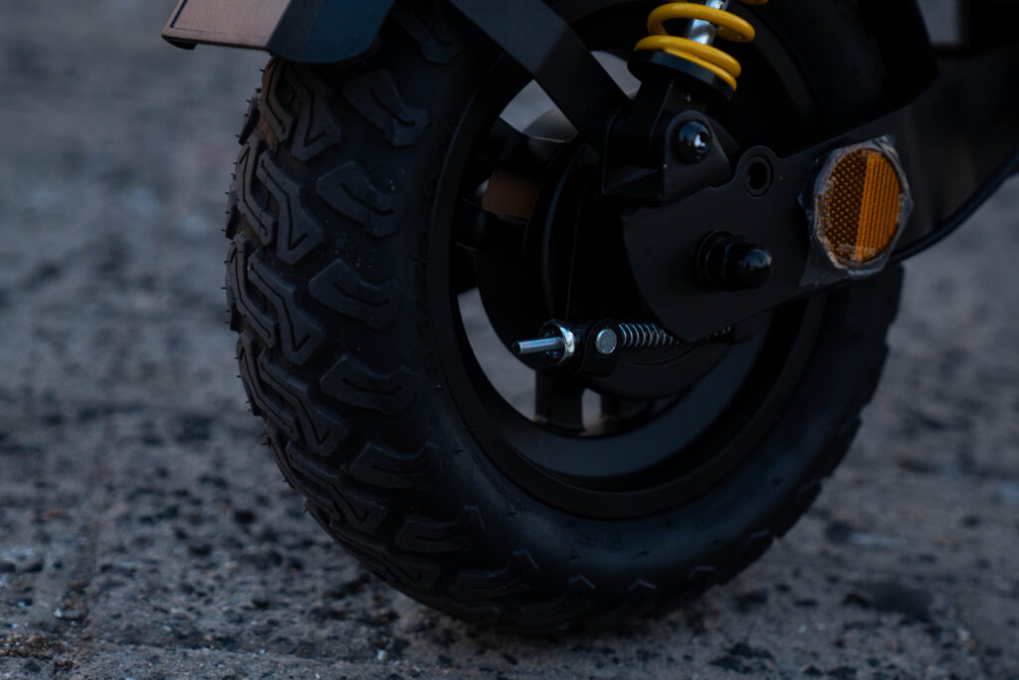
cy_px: 340
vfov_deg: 13.0
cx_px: 510
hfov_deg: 19.5
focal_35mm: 105
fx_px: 2972
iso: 400
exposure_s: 1/200
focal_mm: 70
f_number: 2.8
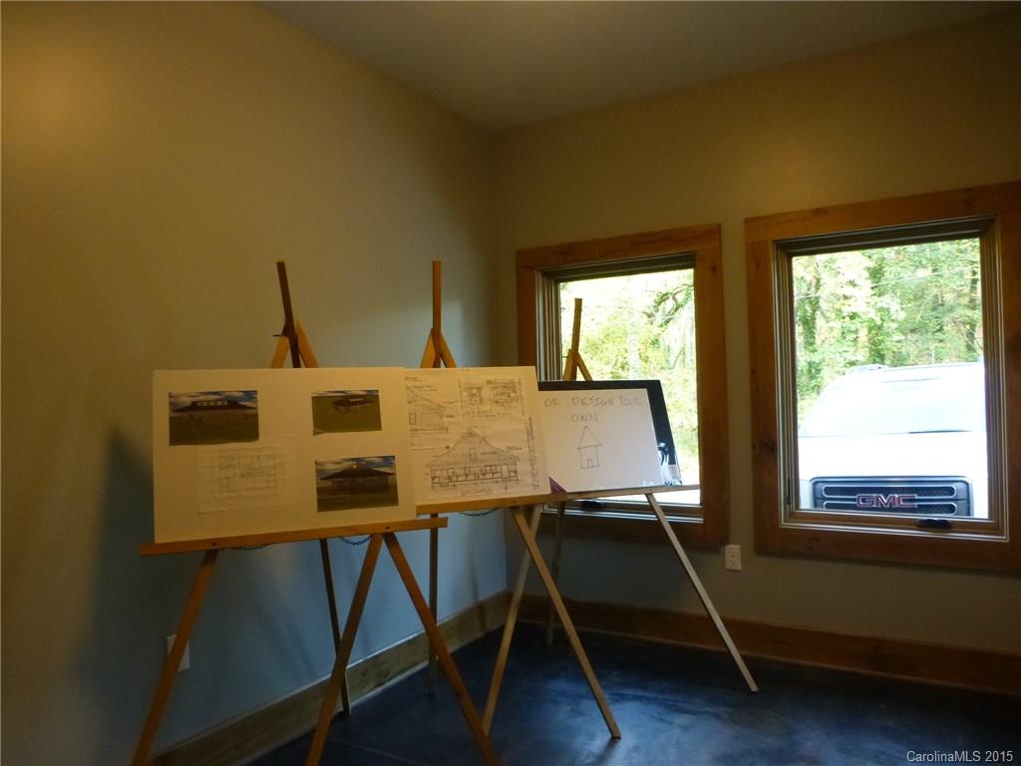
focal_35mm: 24
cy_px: 383
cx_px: 510
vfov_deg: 56.8
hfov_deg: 71.6
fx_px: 708
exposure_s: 1/30
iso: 400
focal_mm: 4.3
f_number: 3.3
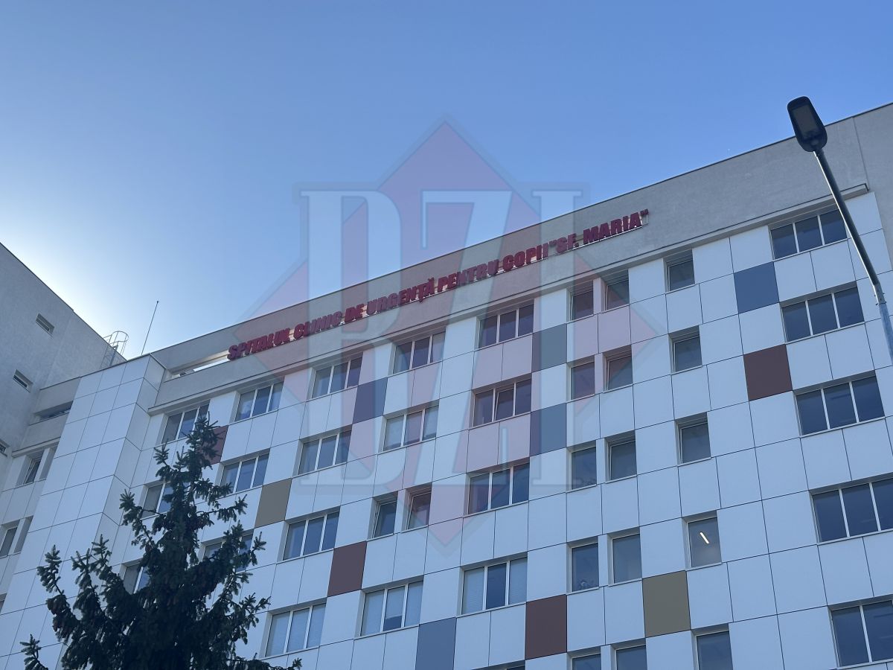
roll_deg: -6.0
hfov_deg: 39.7
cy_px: 335
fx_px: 1238
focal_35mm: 48
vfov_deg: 30.3
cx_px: 446
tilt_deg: +39.5
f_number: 1.78
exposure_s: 1/2252
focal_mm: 6.86
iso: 64
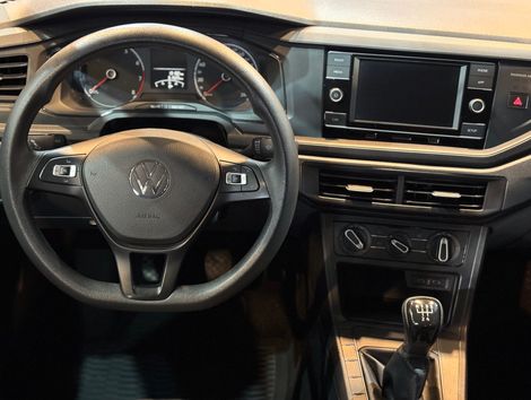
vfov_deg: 28.1
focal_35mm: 52
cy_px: 200
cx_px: 266
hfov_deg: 36.8
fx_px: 799
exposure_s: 1/17
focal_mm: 5.96
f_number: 1.6
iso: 400
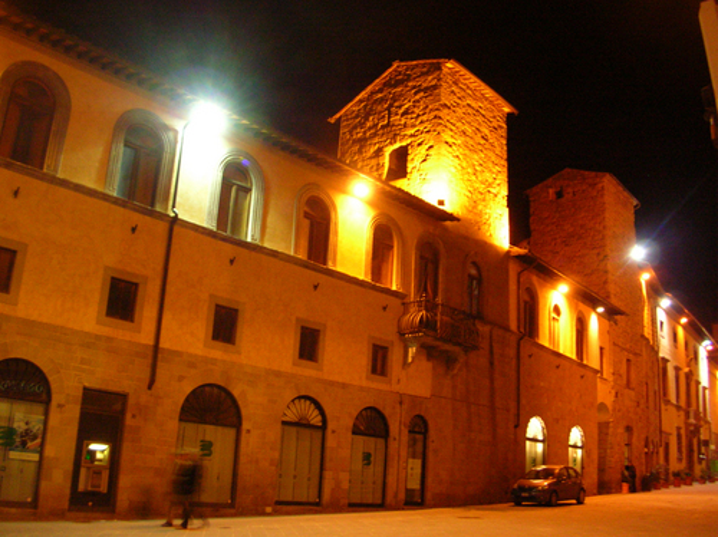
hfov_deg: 52.7
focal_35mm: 35
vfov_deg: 40.6
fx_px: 725
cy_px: 268
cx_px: 359
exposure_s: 1/2.4
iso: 200
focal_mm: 5.8
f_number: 2.8
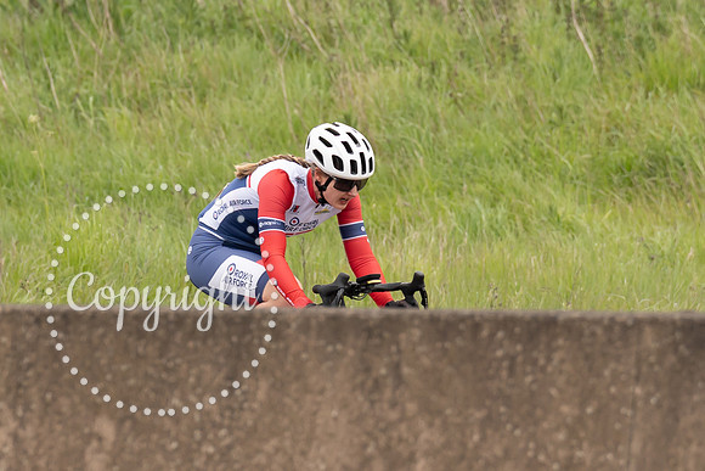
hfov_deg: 3.4
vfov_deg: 2.3
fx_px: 11846
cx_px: 275
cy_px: 202
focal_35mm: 605
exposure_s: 1/1000
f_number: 4
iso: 320
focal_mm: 200
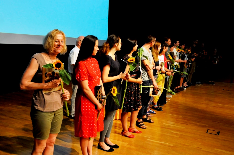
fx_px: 234
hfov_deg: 53.2
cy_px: 78
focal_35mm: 36
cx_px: 117
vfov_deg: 36.8
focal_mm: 24
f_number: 6.3
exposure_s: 1/60
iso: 1600
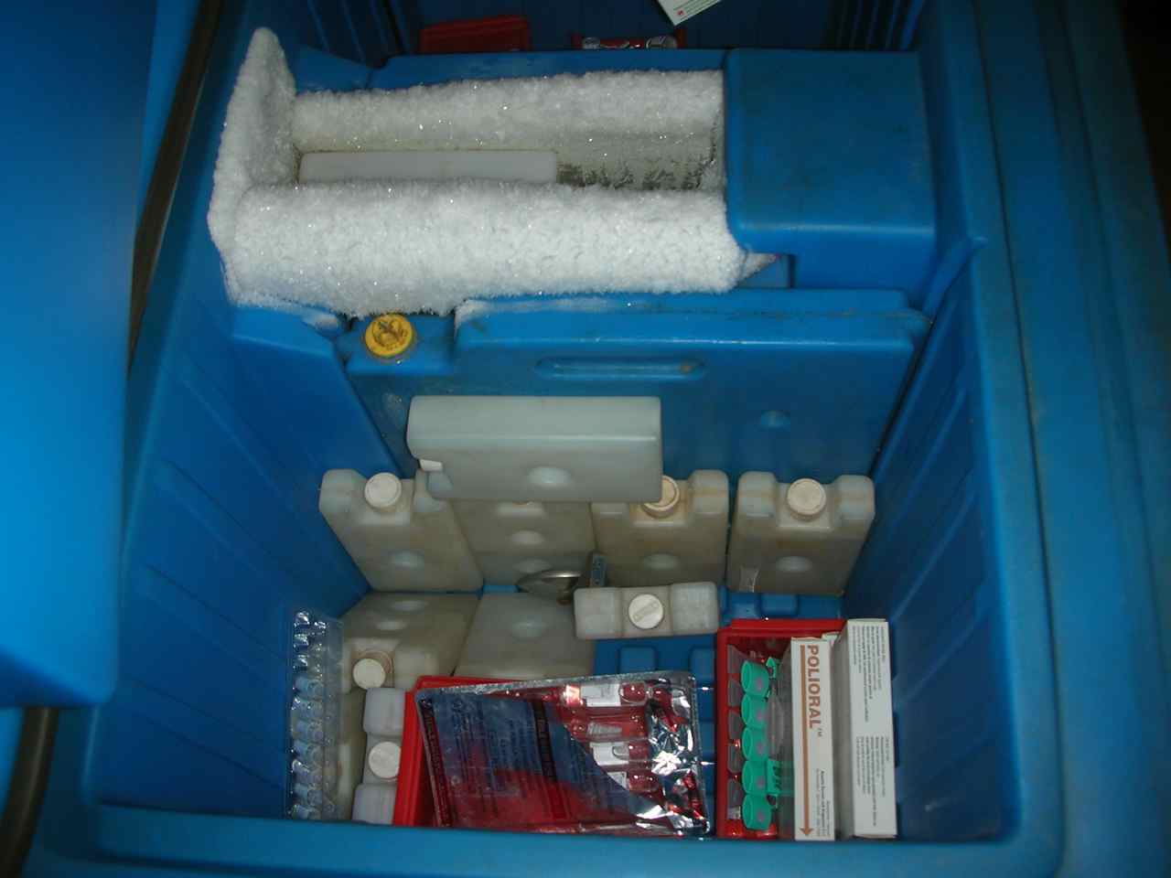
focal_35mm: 35
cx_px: 586
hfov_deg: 52.6
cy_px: 439
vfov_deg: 40.7
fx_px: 1184
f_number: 3
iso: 50
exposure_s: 1/60.1
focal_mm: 5.8
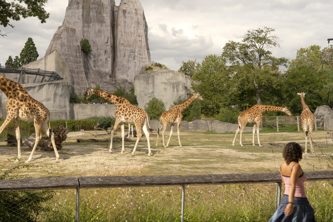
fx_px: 435
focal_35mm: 47
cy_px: 91
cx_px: 106
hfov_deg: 41.3
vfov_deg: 28.6
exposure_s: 1/125
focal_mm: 33
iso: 125
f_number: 18
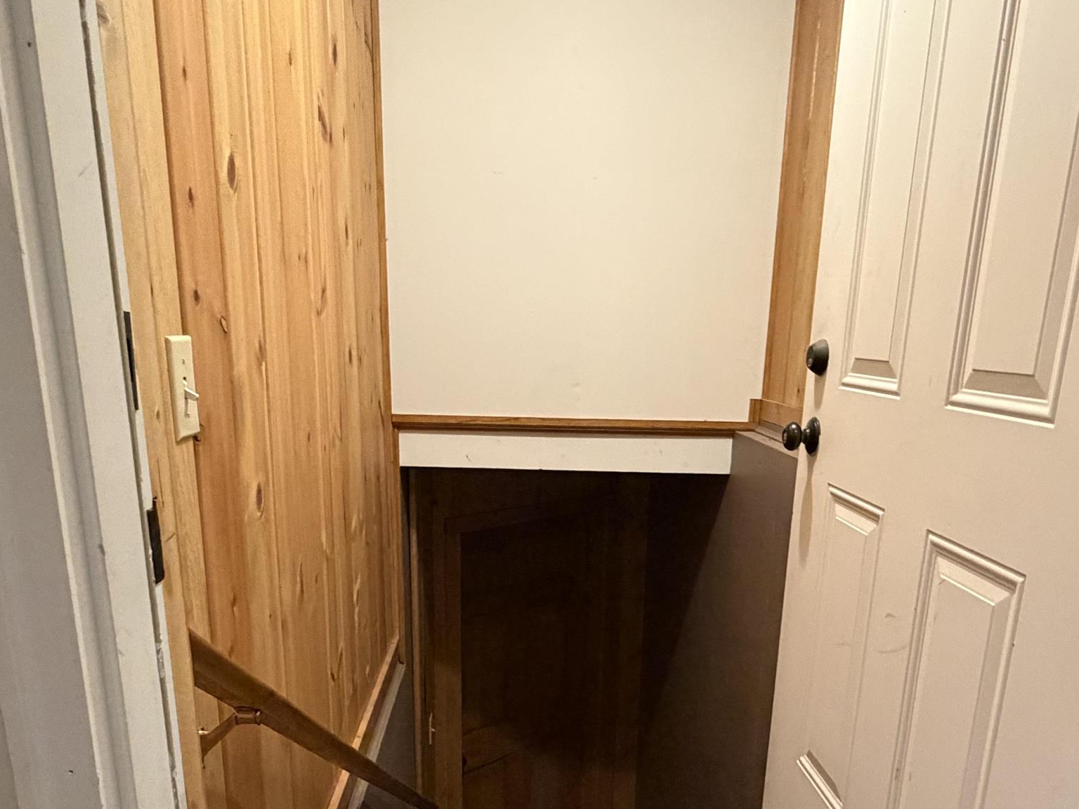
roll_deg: -1.1
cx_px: 609
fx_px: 873
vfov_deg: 48.4
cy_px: 576
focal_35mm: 28
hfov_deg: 63.2
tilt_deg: -15.4
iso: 500
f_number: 2.2
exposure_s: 1/60
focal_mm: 2.22
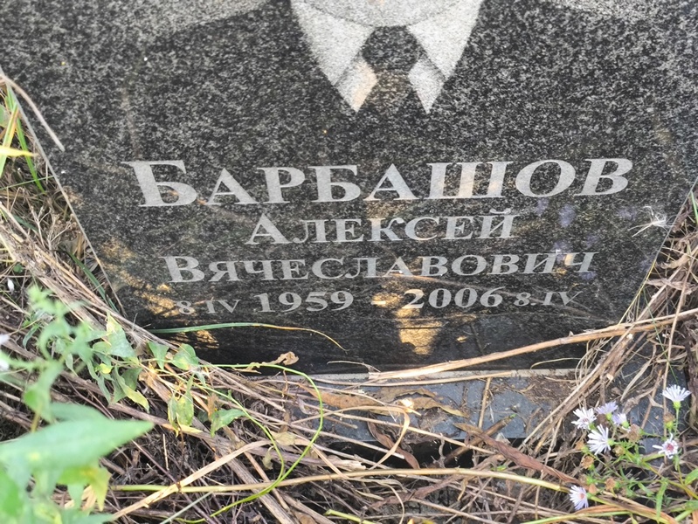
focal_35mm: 50
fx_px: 1009
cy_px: 262
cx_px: 349
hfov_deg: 38.2
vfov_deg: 29.1
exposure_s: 1/33.3
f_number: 1.7
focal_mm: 4.71
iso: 250
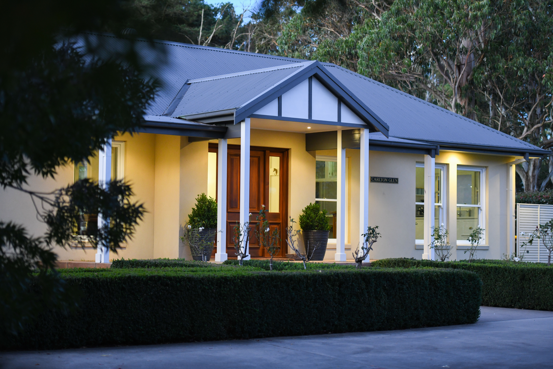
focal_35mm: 82
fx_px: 1260
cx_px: 276
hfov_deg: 24.8
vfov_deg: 16.7
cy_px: 184
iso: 1250
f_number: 2.8
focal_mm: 82
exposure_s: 1/50
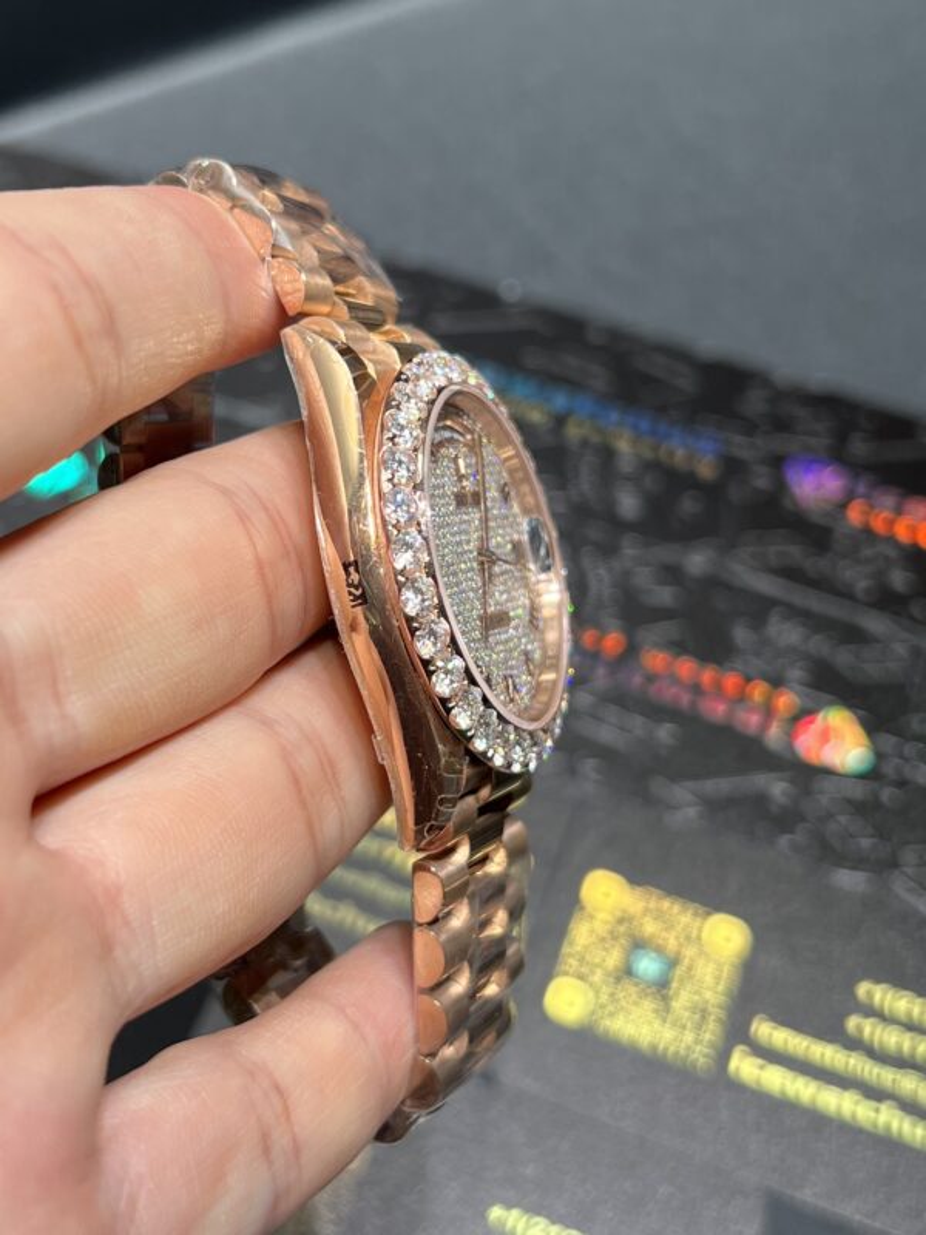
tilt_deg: -50.1
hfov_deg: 53.1
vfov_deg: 67.3
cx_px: 463
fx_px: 927
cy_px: 618
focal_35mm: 26
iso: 40
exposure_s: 1/100
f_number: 1.5
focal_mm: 5.7
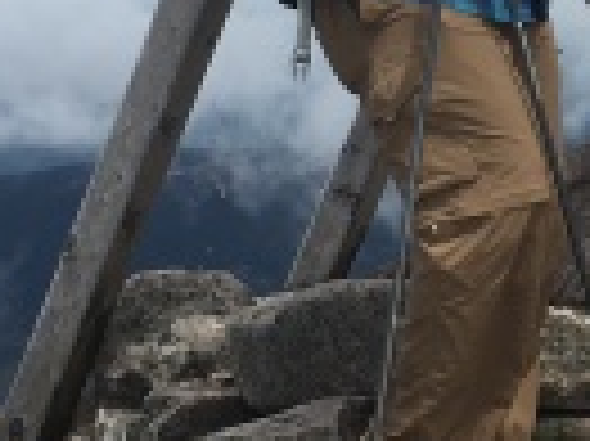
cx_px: 730
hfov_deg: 13.5
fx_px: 2418
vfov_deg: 10.4
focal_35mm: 142
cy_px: 68
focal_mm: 4.15
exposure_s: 1/2564
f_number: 2.2
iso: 25
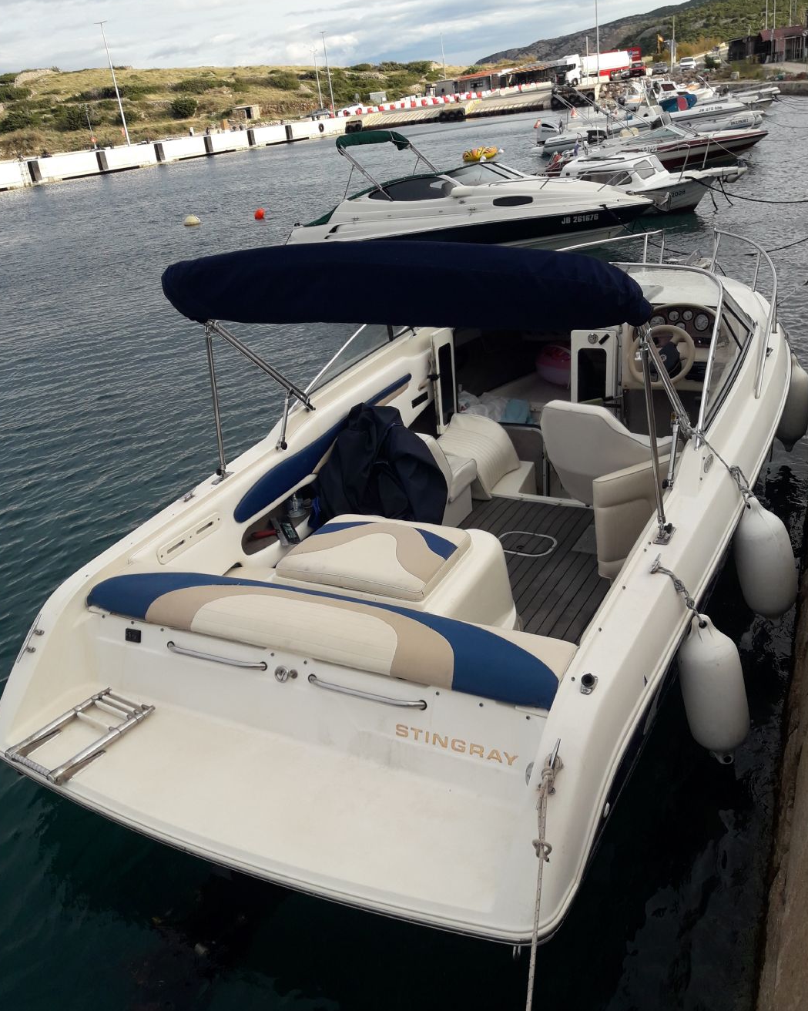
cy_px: 535
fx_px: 897
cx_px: 405
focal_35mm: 30
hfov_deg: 48.5
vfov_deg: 58.7
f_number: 1.9
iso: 40
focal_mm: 3.7
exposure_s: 1/731
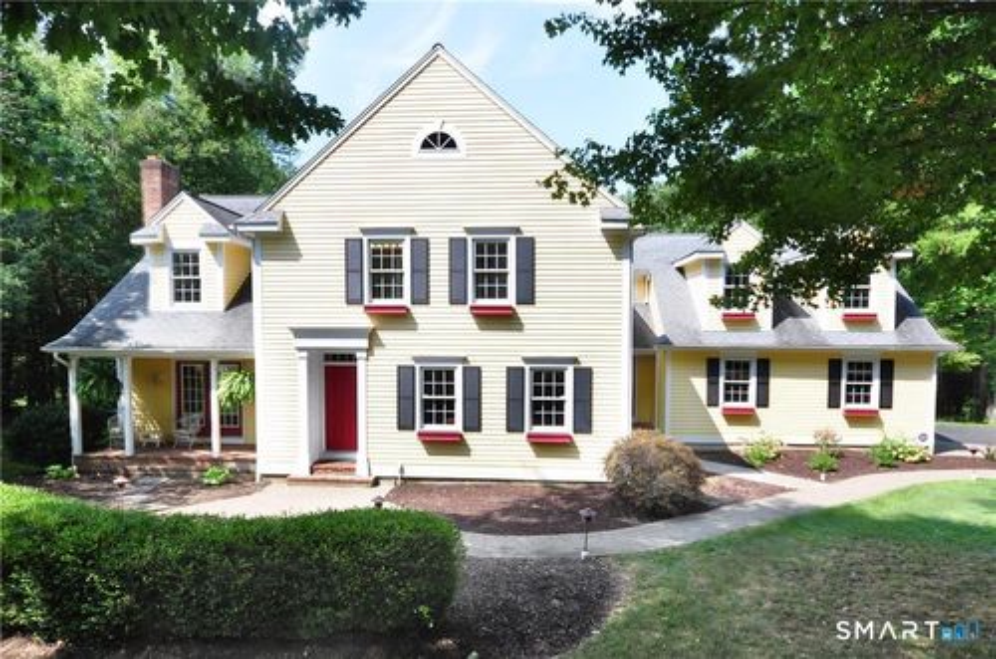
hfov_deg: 100.5
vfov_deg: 77.1
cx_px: 498
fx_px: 414
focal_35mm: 15
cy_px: 330
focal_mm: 10
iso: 500
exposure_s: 1/500
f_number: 7.1
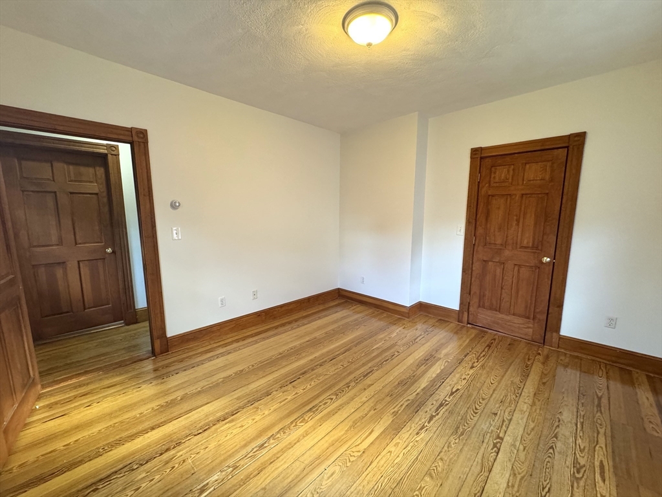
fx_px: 268
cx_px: 331
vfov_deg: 85.7
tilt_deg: -8.8
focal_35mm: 14
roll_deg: -0.6
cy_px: 248
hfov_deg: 102.1
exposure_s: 1/120
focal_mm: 2.22
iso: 320
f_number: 2.2
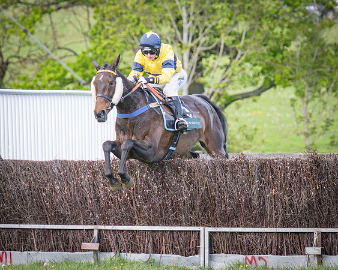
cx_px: 176
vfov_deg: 4.3
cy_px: 119
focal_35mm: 361
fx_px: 3607
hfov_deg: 5.4
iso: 800
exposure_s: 1/1250
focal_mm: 155
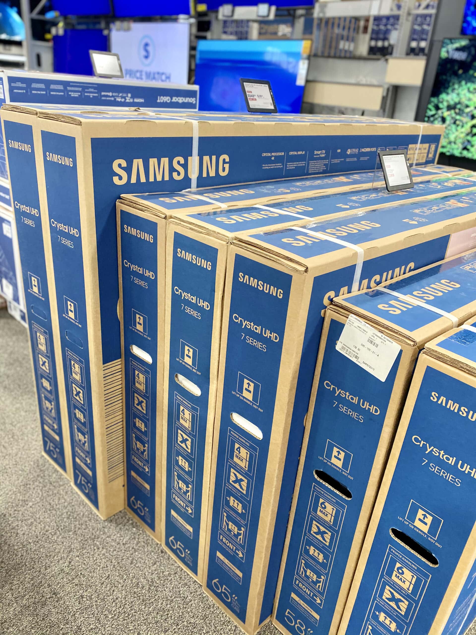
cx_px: 238
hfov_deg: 53.1
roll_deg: -4.6
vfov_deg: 67.3
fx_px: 477
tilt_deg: -23.9
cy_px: 318
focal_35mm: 26
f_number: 1.8
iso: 200
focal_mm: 4.25
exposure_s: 1/58
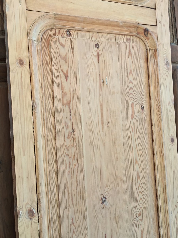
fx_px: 329
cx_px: 89
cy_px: 119
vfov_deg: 39.7
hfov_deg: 30.3
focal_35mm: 48
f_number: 1.75
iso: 582
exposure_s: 1/60
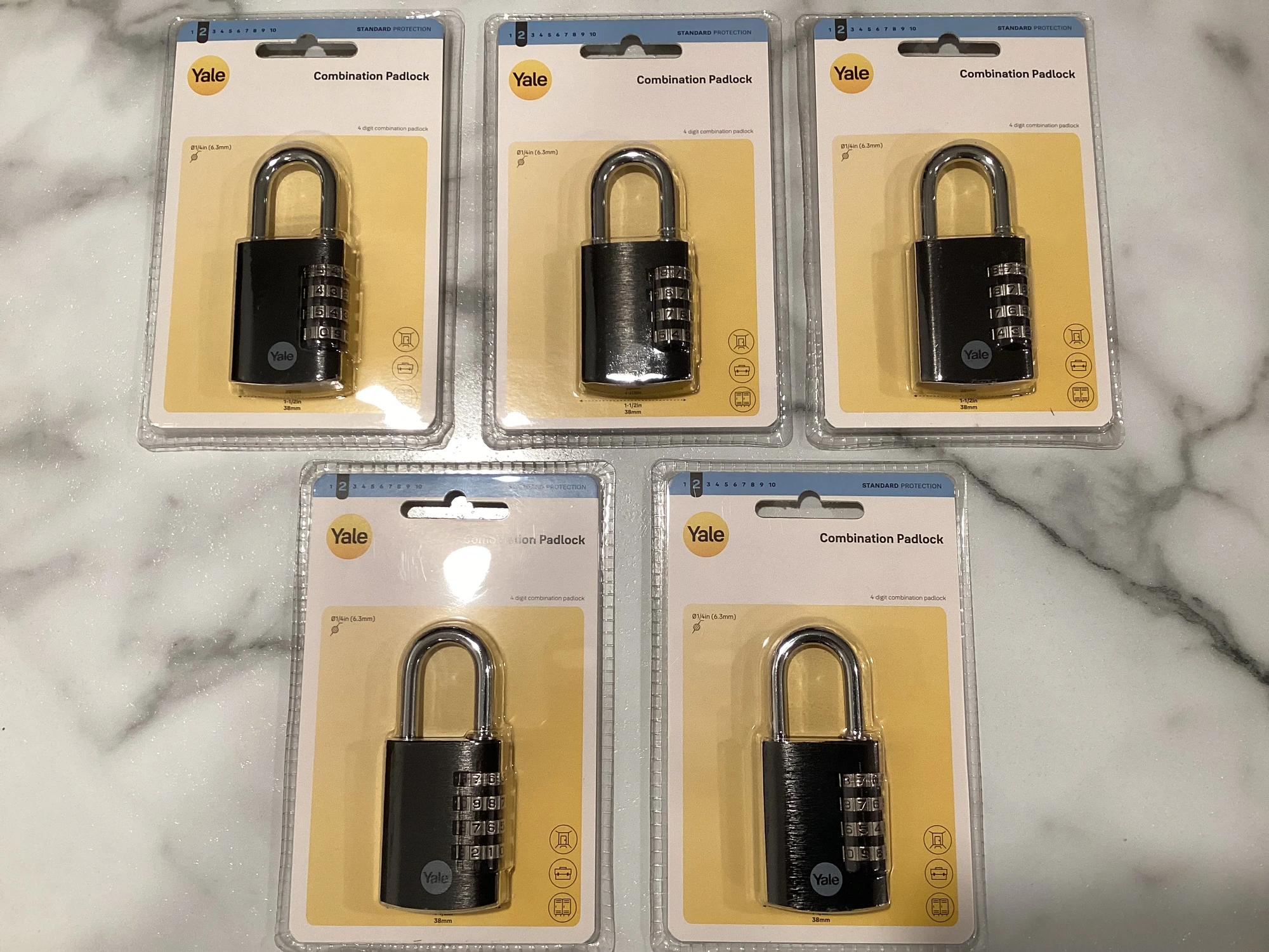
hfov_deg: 58.4
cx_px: 634
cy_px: 476
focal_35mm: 31
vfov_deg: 45.4
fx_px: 1136
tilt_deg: -80.7
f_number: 2.4
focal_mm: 3.3
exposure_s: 1/60
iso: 100
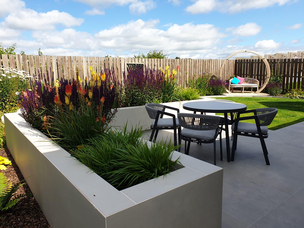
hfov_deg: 67.3
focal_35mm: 26
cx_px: 152
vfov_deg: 53.1
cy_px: 114
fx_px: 228
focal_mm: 4.3
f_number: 2.4
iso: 50
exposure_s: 1/1148
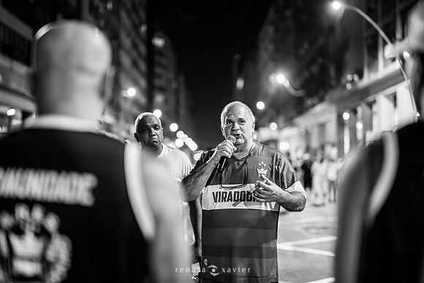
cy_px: 142
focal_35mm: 50
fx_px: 589
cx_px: 212
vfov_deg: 27.0
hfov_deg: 39.6
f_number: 1.2
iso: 2000
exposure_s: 1/320
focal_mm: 50
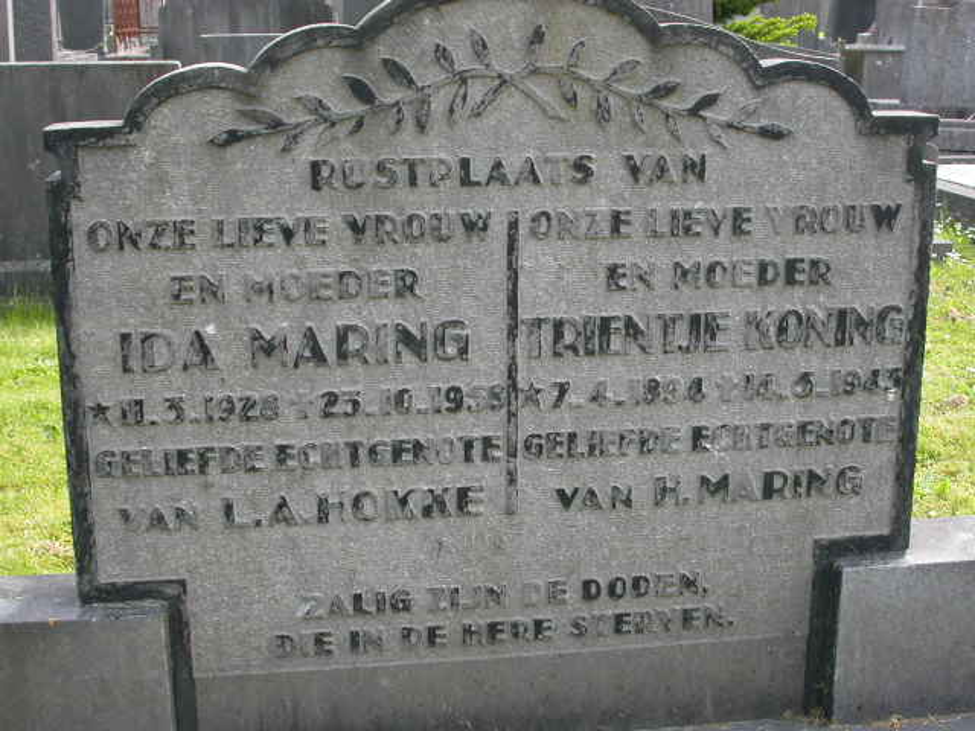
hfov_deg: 38.9
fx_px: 1380
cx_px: 488
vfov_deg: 29.7
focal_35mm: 49
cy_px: 366
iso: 100
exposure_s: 1/118
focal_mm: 10.2
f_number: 4.6
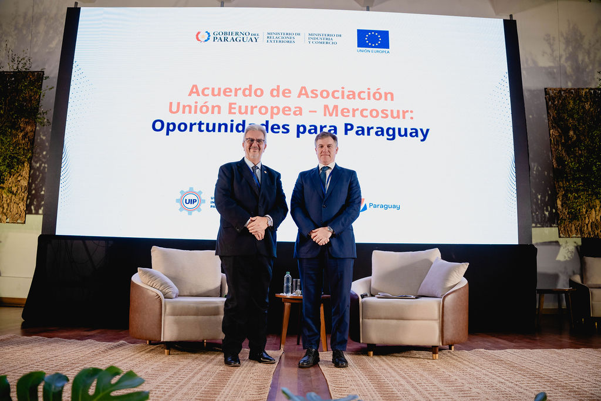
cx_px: 300
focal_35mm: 28
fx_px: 467
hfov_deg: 65.5
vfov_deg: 46.4
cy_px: 200
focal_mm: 28
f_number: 2.8
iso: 1600
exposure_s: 1/200
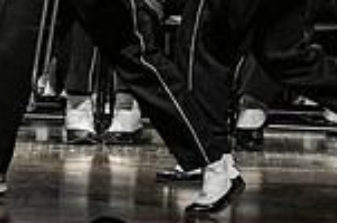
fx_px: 7548
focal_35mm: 808
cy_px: -183
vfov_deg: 1.7
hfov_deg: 2.6
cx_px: 375
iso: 4000
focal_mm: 140
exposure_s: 1/500
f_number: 4
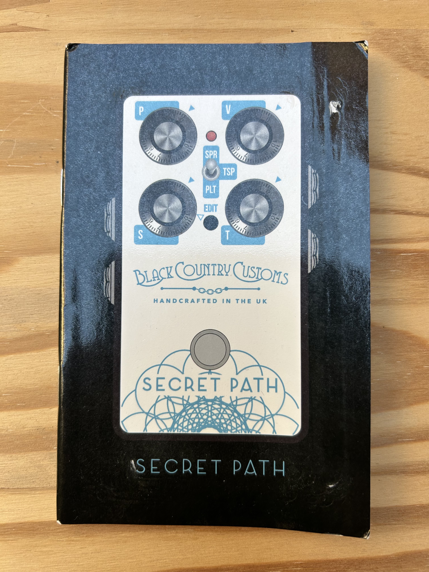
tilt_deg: -86.8
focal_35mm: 26
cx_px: 214
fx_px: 430
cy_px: 286
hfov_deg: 53.1
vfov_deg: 67.3
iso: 32
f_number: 1.5
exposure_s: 1/121
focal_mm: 5.7
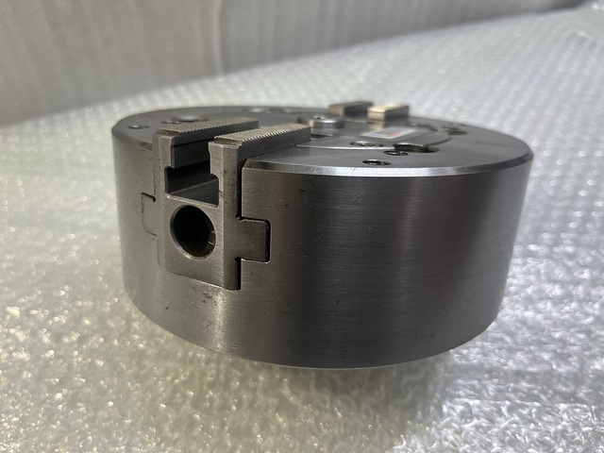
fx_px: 454
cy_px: 226
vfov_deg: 53.1
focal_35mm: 26
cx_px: 302
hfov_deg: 67.3
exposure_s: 1/100
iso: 40
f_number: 1.6
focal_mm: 5.1
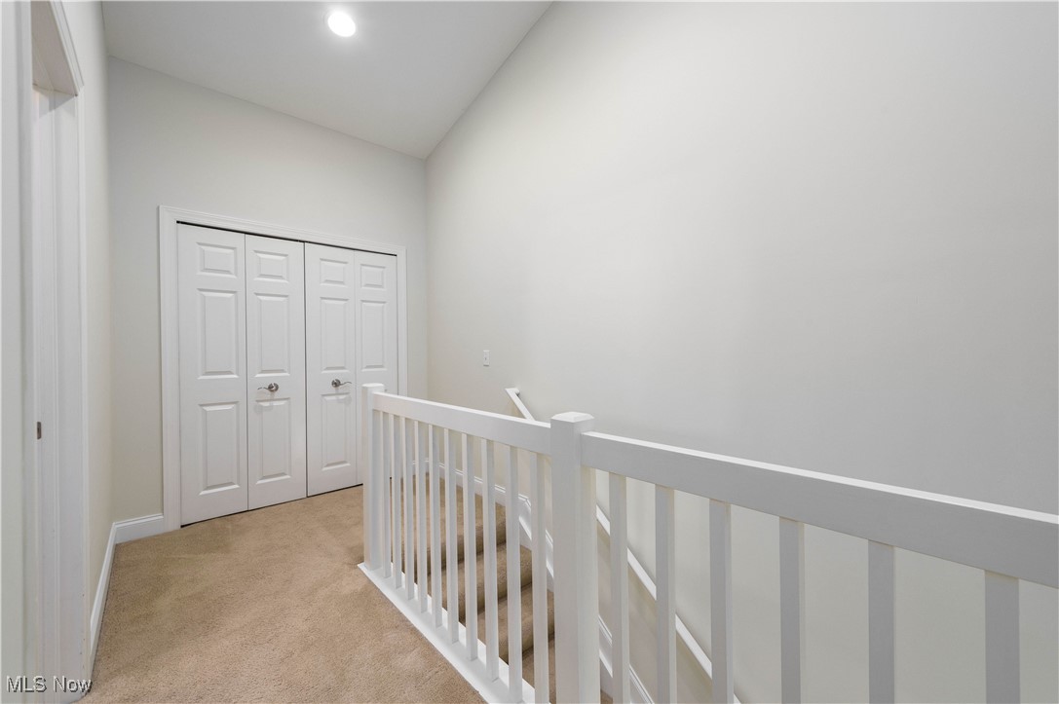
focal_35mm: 14
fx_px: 412
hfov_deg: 104.3
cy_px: 352
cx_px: 530
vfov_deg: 81.1
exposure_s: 1/60
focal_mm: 14
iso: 200
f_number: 9
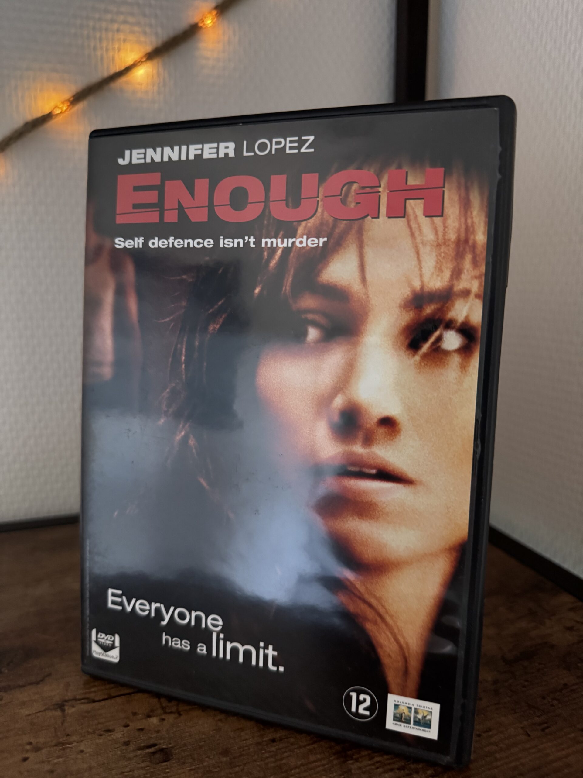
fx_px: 539
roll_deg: +0.2
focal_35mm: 24
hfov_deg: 56.8
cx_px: 292
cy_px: 389
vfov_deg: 71.6
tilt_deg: -10.1
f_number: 1.78
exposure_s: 1/60
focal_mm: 6.76
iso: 800
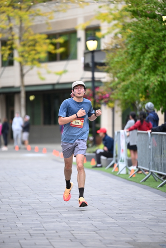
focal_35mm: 200
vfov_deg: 10.3
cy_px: 124
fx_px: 1382
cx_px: 83
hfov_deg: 6.9
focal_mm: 200
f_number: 2.8
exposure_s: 1/1250
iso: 1000
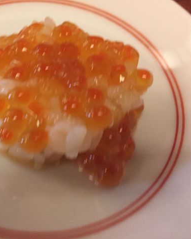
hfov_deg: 38.0
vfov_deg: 48.0
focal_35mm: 38
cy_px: 120
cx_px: 46
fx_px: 269
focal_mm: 4.15
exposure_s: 1/30
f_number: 2.2
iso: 250
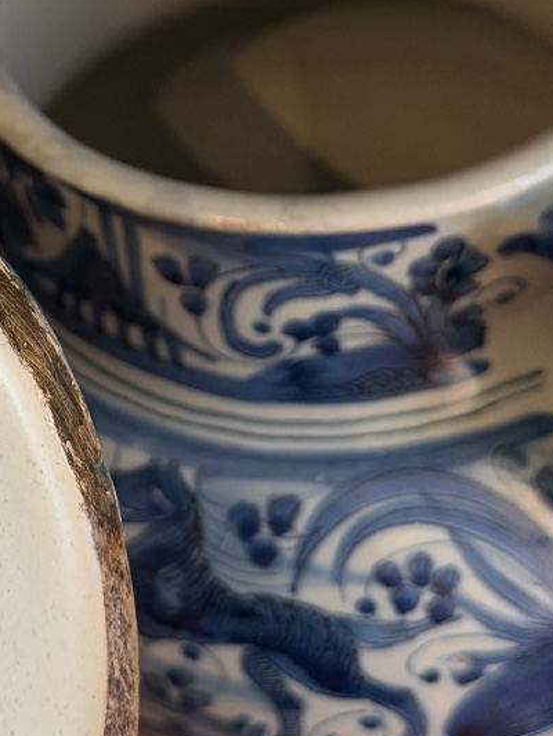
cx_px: 111
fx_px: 2300
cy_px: 336
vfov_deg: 18.2
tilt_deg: -47.0
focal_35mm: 108
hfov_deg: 13.6
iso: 64
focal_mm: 6.76
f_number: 1.78
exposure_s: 1/50
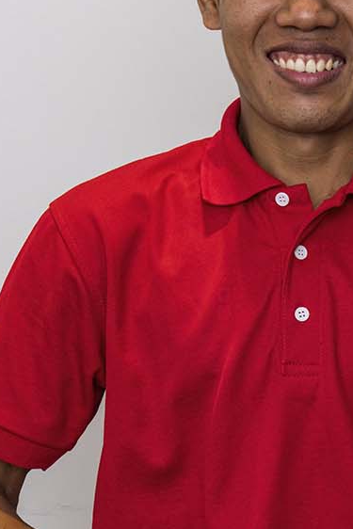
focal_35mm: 123
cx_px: 318
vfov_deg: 16.6
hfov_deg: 11.1
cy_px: 358
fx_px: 1808
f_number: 8
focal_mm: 48
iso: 800
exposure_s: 1/250
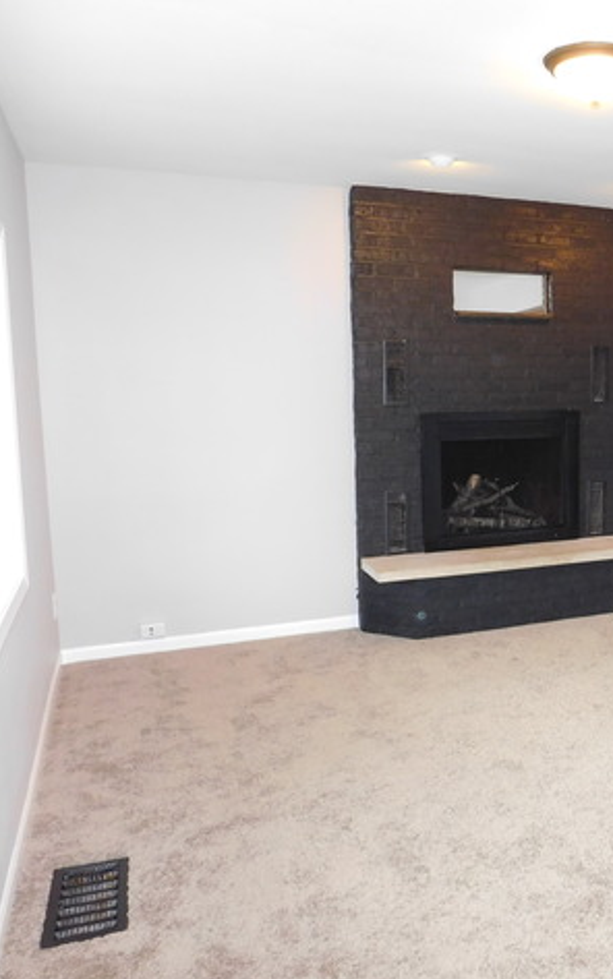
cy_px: 491
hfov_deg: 35.9
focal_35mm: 33
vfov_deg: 58.1
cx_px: 557
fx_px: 881
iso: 280
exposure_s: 1/30
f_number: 3
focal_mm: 4
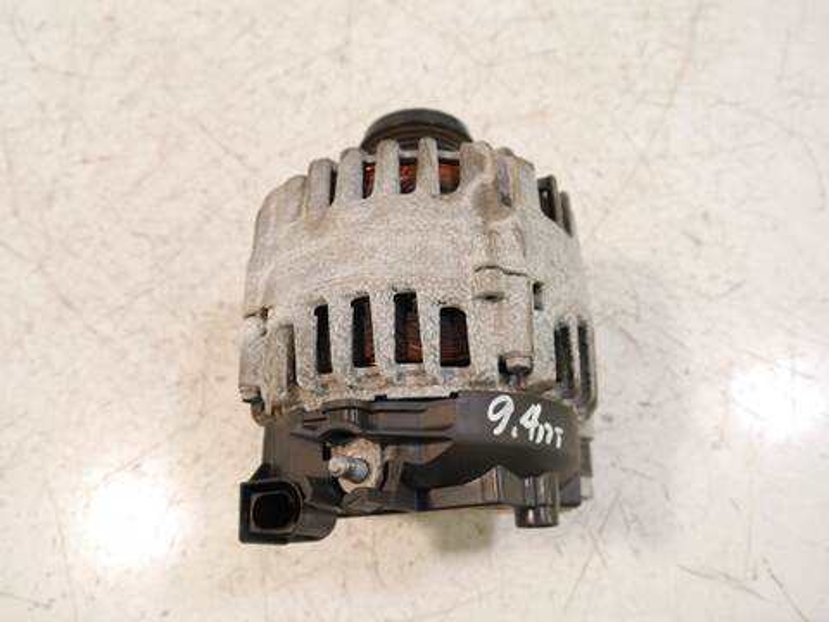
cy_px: 311
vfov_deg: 46.8
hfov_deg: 60.0
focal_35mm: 30
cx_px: 414
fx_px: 718
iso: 1600
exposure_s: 1/125
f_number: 3.5
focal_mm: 15
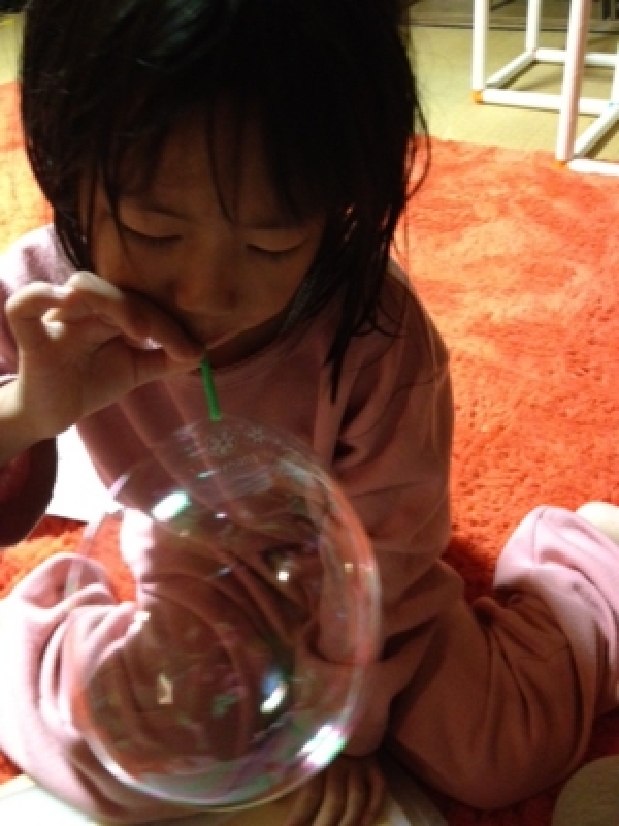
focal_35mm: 35
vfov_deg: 52.6
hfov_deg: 40.7
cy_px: 413
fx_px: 834
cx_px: 310
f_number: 2.4
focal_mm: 4.28
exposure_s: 1/15
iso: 500
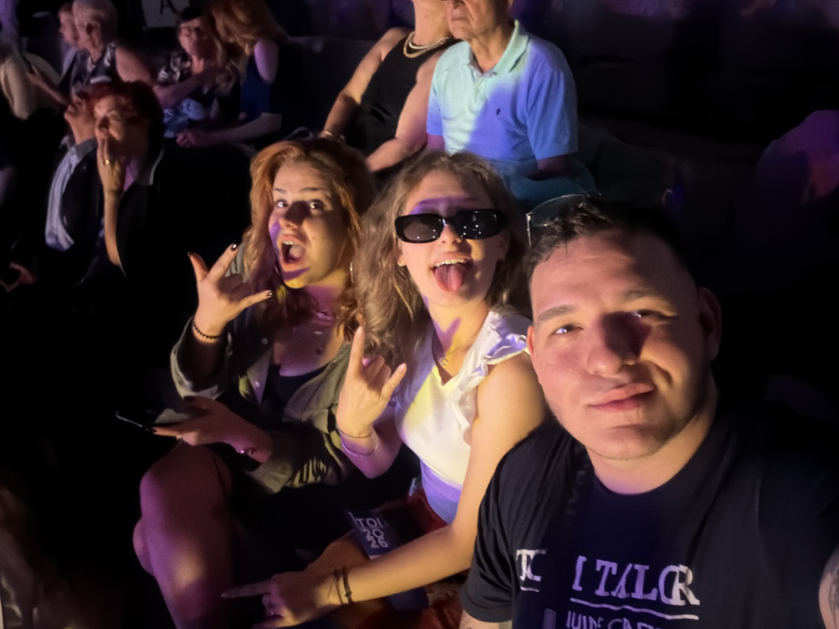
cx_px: 420
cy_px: 314
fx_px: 557
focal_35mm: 23
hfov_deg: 73.9
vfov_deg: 58.9
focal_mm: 2.71
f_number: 1.9
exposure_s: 1/17
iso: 1250
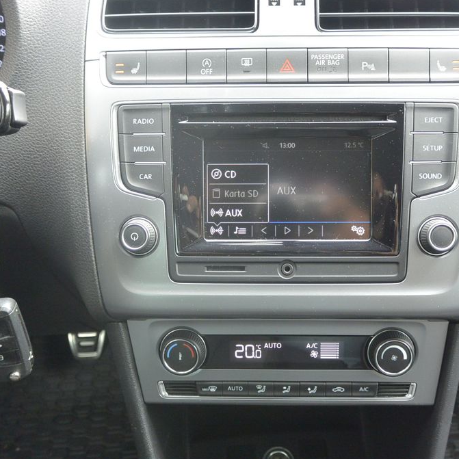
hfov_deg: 47.0
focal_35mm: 35
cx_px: 272
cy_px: 231
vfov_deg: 47.2
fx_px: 525
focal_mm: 10
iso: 360
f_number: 3.5
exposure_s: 1/125
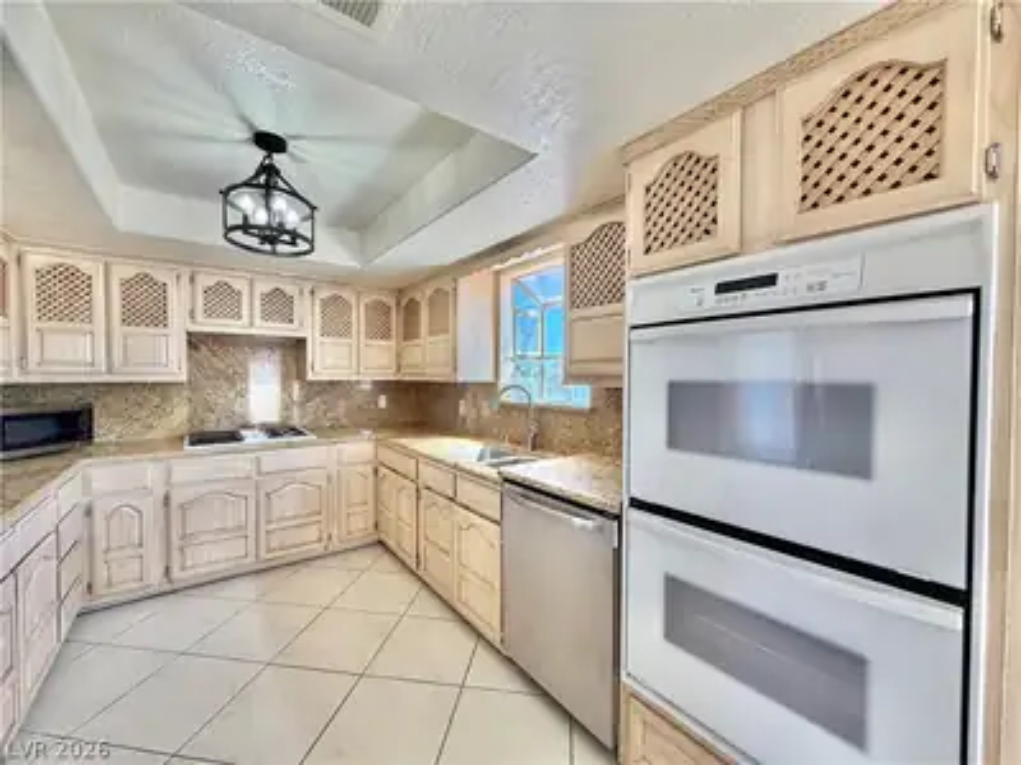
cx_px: 510
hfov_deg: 102.1
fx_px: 413
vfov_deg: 85.7
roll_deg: -0.1
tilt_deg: -0.8
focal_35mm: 14
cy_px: 382
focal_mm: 2.22
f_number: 2.2
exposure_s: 1/120
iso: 100
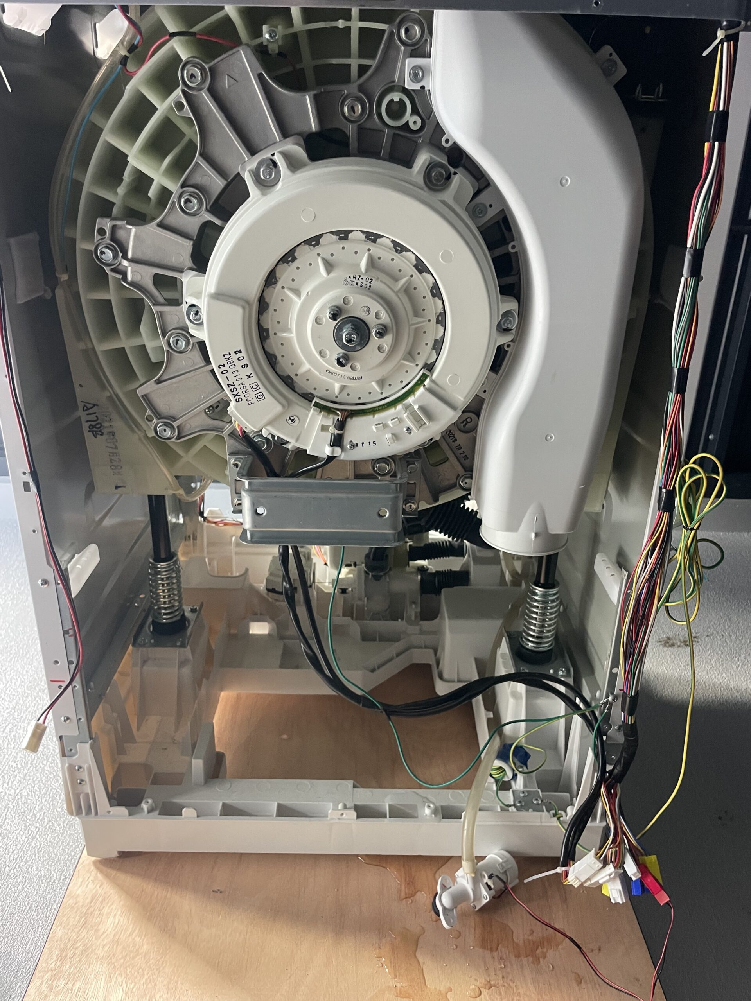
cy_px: 500
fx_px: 752
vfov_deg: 67.3
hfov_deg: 53.1
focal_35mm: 26
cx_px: 376
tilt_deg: -23.3
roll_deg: -1.4
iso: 400
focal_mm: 4.2
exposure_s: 1/60
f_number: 1.6
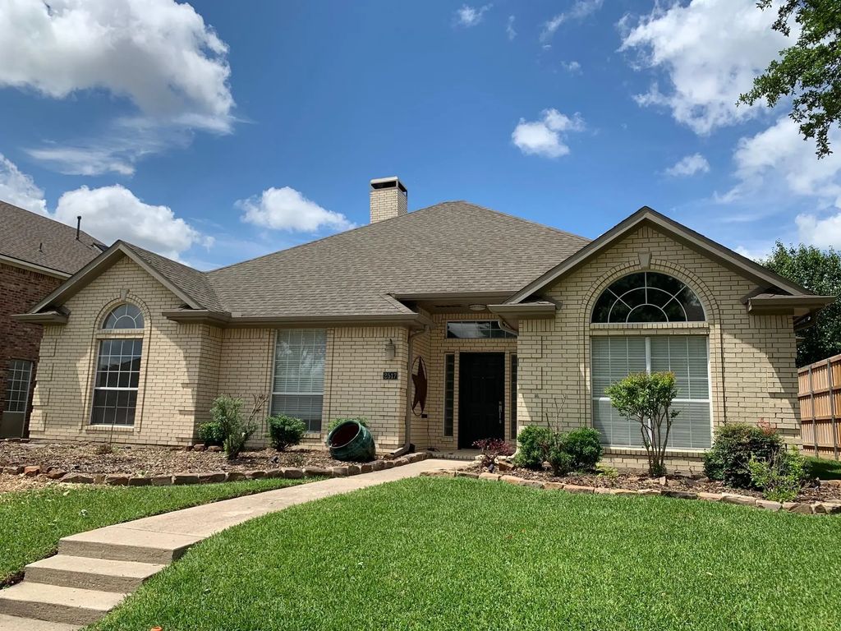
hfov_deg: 67.3
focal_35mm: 26
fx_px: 632
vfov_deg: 53.1
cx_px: 420
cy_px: 316
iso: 25
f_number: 1.8
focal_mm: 4.25
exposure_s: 1/2755
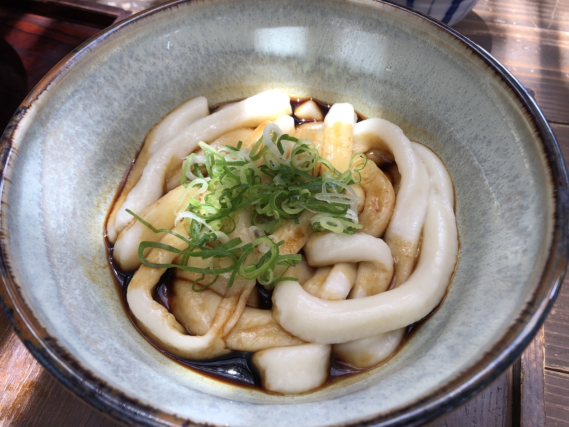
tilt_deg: -56.7
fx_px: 460
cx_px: 284
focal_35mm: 28
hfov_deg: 63.4
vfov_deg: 49.7
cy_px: 214
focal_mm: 3.99
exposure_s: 1/120
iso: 40
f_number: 1.8
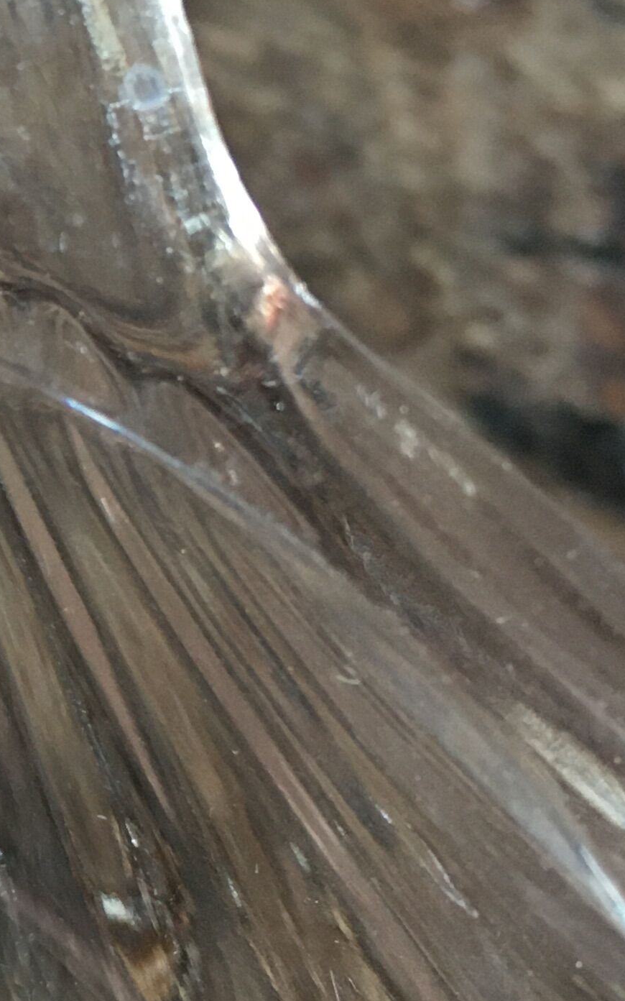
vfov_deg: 23.3
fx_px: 2427
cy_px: 487
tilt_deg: -57.5
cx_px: -413
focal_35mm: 89
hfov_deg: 13.5
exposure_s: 1/33
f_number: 2.2
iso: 160
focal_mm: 4.15
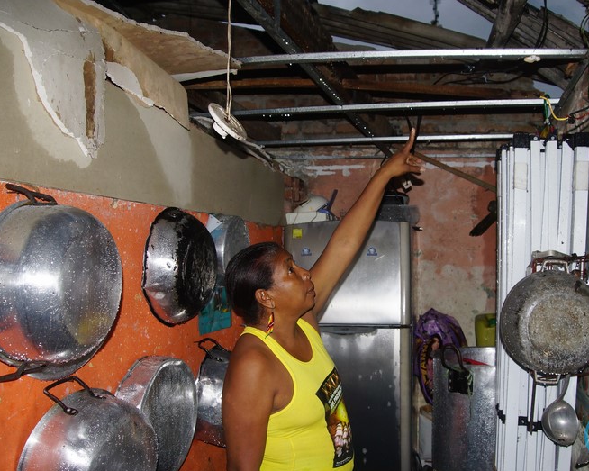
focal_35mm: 31
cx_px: 338
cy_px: 239
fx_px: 540
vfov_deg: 47.1
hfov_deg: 56.9
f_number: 4.5
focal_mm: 18
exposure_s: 1/80
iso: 400
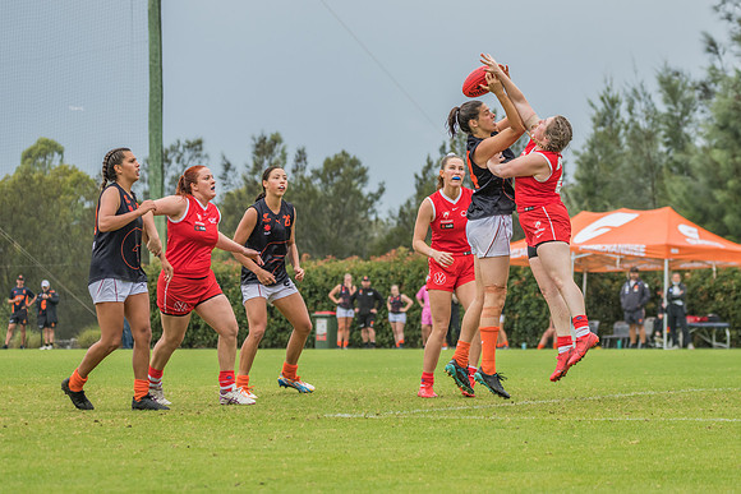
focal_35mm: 206
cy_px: 167
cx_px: 443
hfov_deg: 10.0
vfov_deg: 6.7
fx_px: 4231
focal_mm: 150
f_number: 7.1
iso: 500
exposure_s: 1/1250
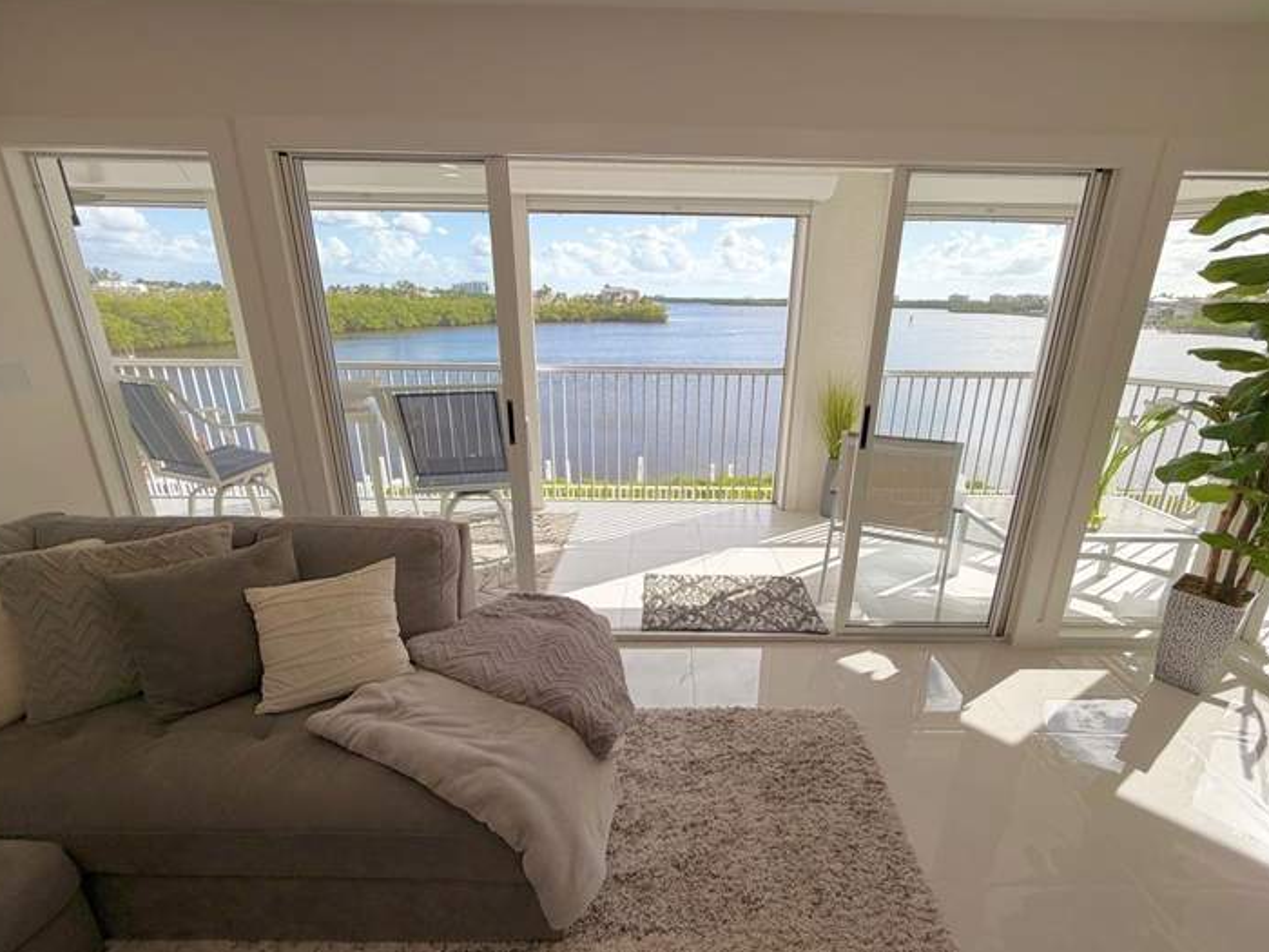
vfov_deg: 78.1
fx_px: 587
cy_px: 493
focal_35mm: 16
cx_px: 671
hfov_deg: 94.4
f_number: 2.2
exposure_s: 1/770
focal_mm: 2.22
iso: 20
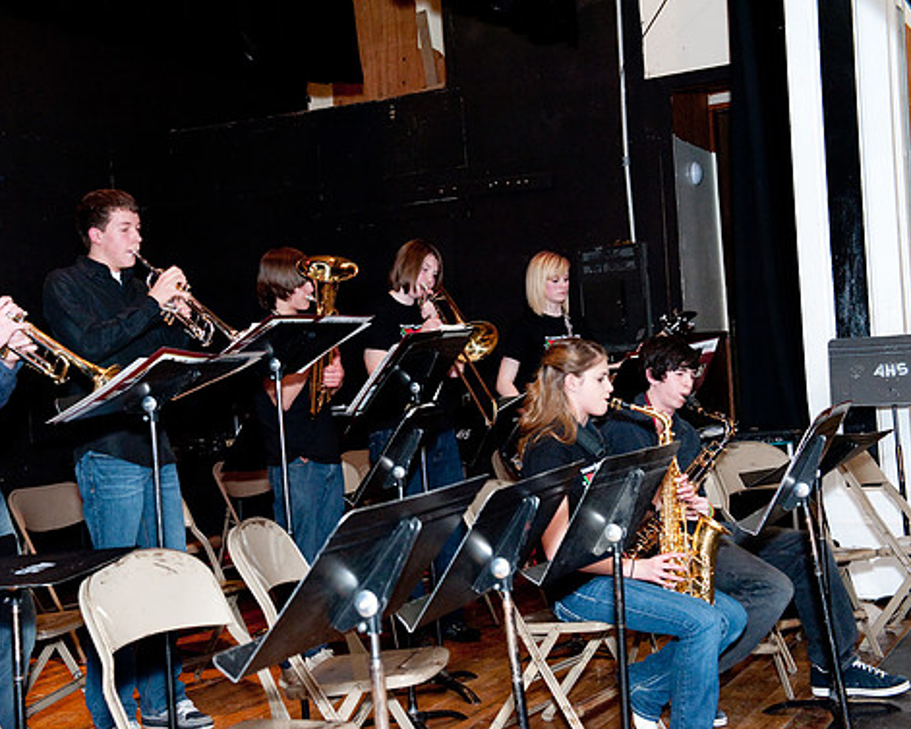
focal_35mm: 52
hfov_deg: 35.9
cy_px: 362
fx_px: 1402
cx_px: 371
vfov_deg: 29.1
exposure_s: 1/180
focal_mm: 45
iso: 560
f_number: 5.6
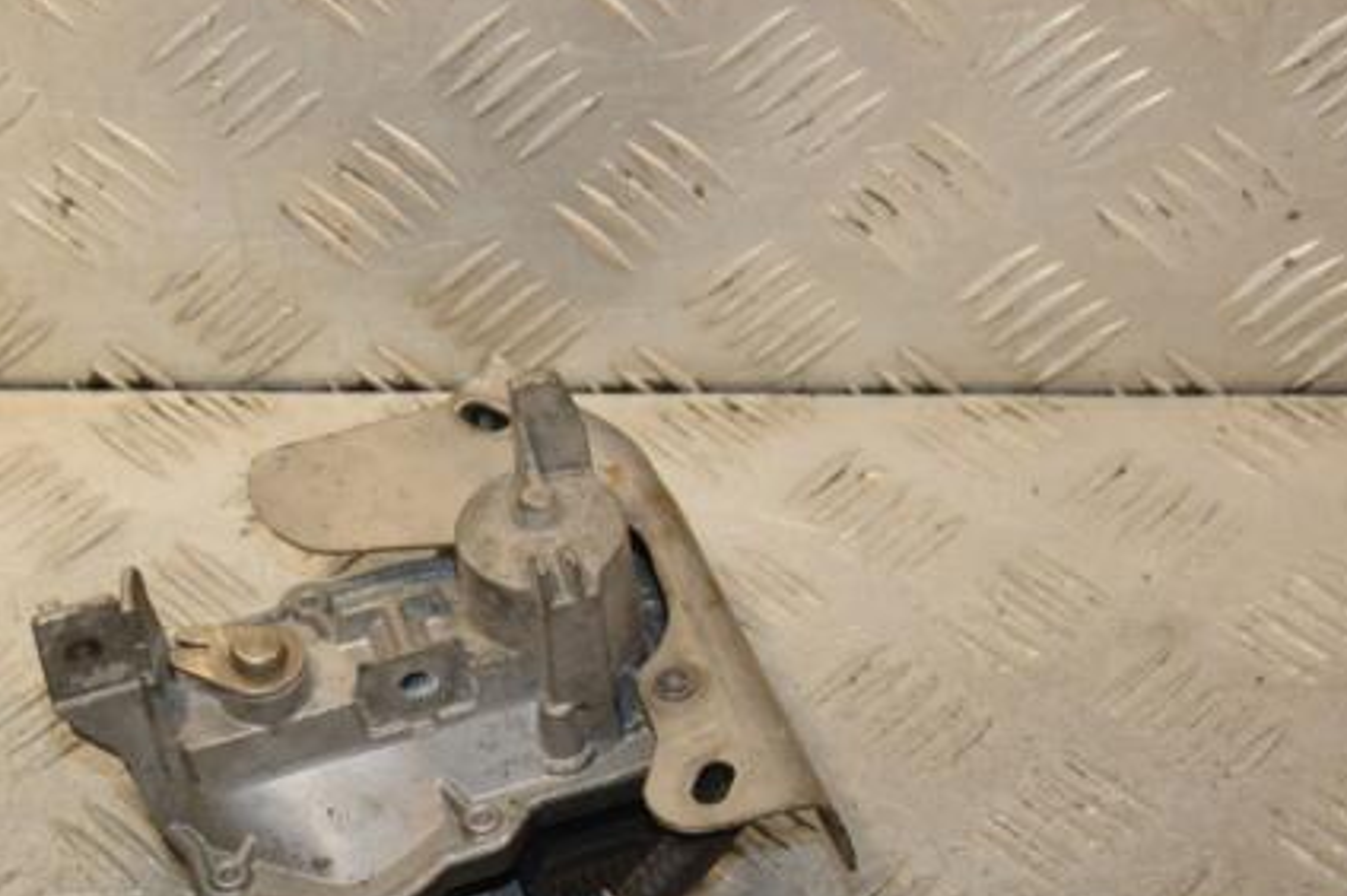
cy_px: 550
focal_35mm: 102
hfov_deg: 20.0
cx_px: 492
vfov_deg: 13.4
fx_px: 3813
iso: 800
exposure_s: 1/200
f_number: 7.1
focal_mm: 48
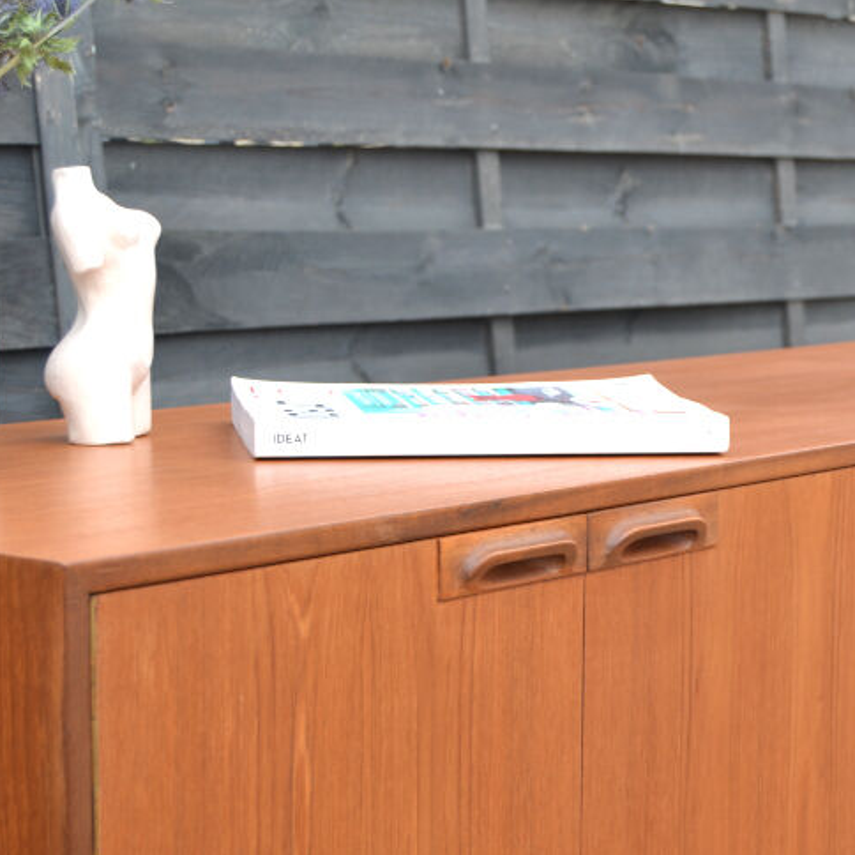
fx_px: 2515
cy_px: 502
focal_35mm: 90
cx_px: 675
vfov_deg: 19.3
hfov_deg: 19.1
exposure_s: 1/125
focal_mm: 38
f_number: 5.6
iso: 100
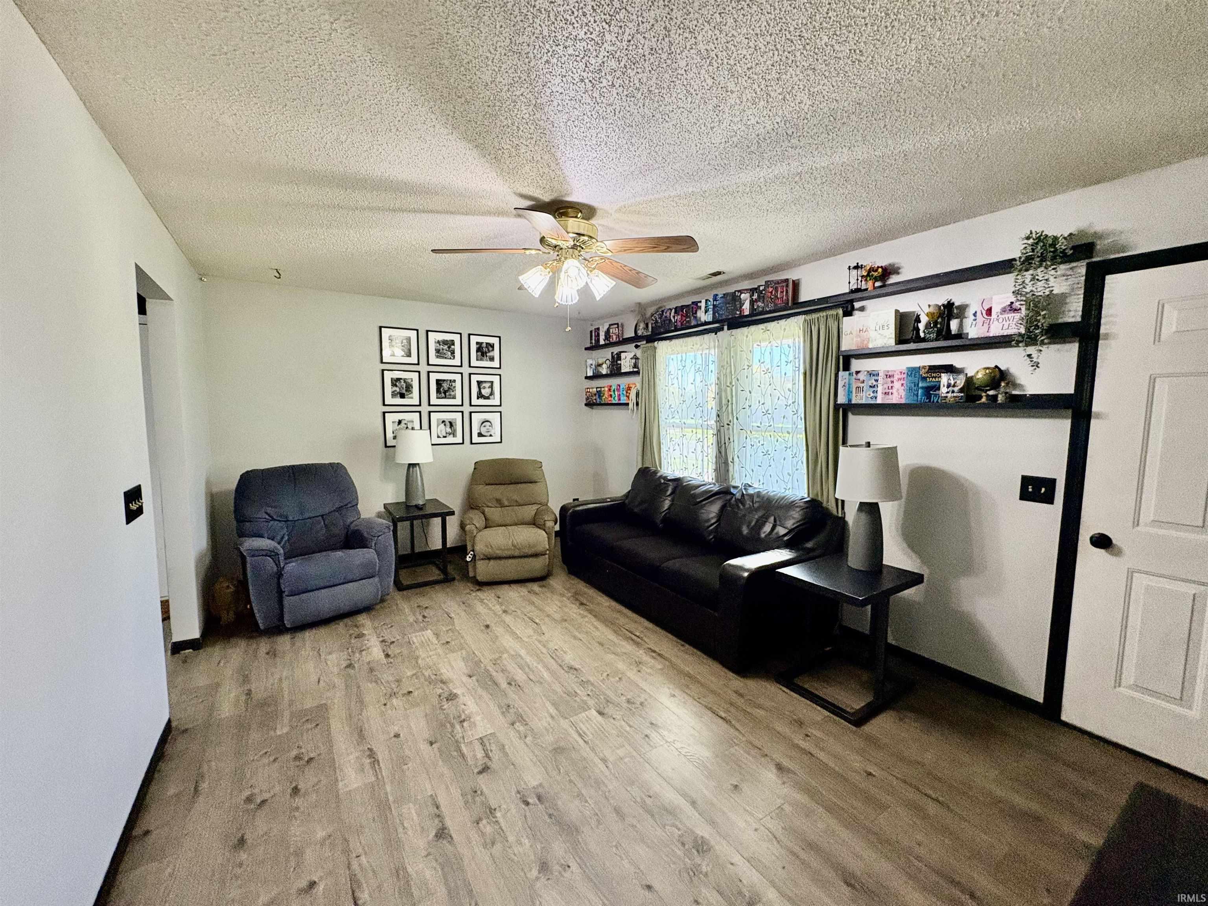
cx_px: 604
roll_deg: -0.8
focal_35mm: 14
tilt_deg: -4.6
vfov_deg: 85.7
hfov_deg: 102.1
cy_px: 453
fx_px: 489
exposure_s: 1/60
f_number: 2.2
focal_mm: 2.22
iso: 320
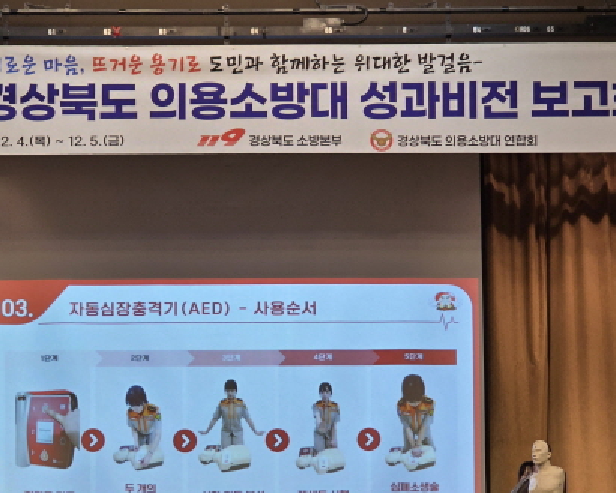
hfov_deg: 16.7
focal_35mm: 115
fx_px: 2097
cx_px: 210
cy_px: 343
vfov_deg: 13.4
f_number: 2.4
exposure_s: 1/60
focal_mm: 7.9
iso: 100
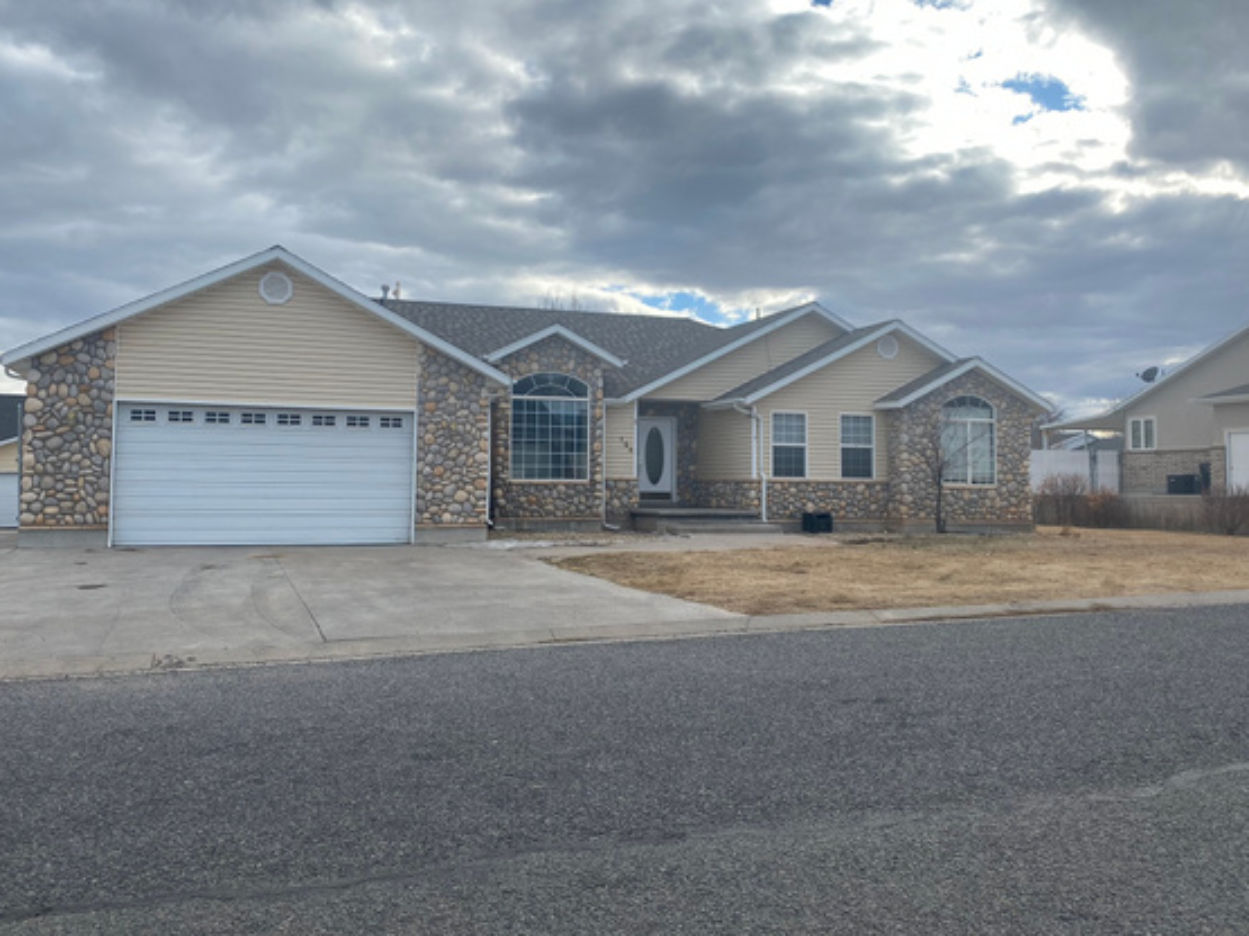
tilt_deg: +3.5
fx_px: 1082
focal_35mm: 30
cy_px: 416
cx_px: 603
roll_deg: -1.1
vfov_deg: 46.7
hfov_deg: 60.0
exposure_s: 1/1008
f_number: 1.8
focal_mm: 4.25
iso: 32
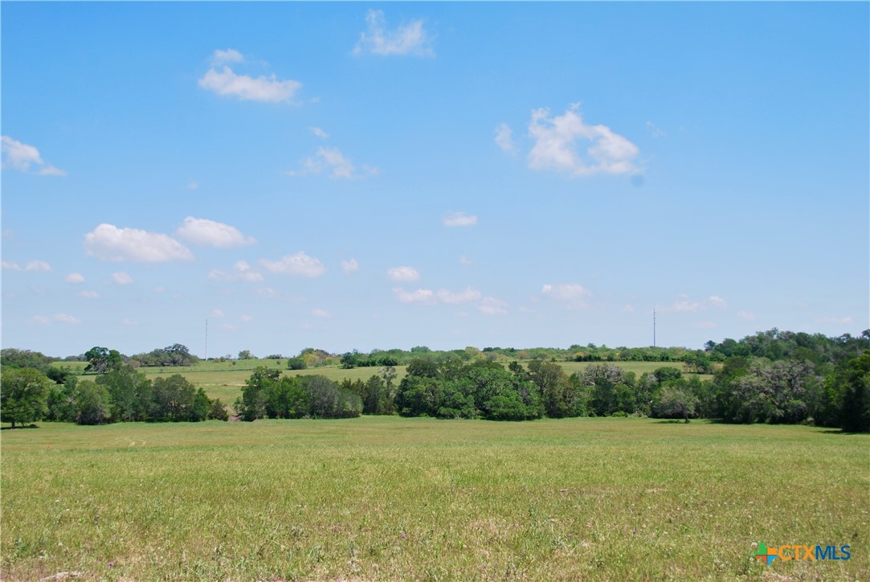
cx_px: 435
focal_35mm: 48
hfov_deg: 41.1
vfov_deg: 28.1
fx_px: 1161
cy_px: 291
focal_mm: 32
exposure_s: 1/250
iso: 100
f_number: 8
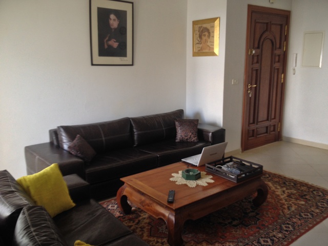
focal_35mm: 35
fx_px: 332
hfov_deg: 52.6
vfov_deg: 40.7
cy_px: 123
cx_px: 164
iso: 64
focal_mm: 4.28
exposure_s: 1/20
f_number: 2.4
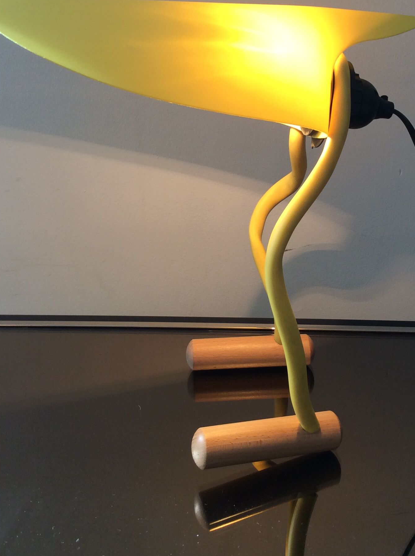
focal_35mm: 46
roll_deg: +1.2
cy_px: 217
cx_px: 240
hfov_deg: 31.4
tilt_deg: -22.0
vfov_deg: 41.1
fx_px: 737
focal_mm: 3.3
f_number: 2.4
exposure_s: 1/25
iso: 40
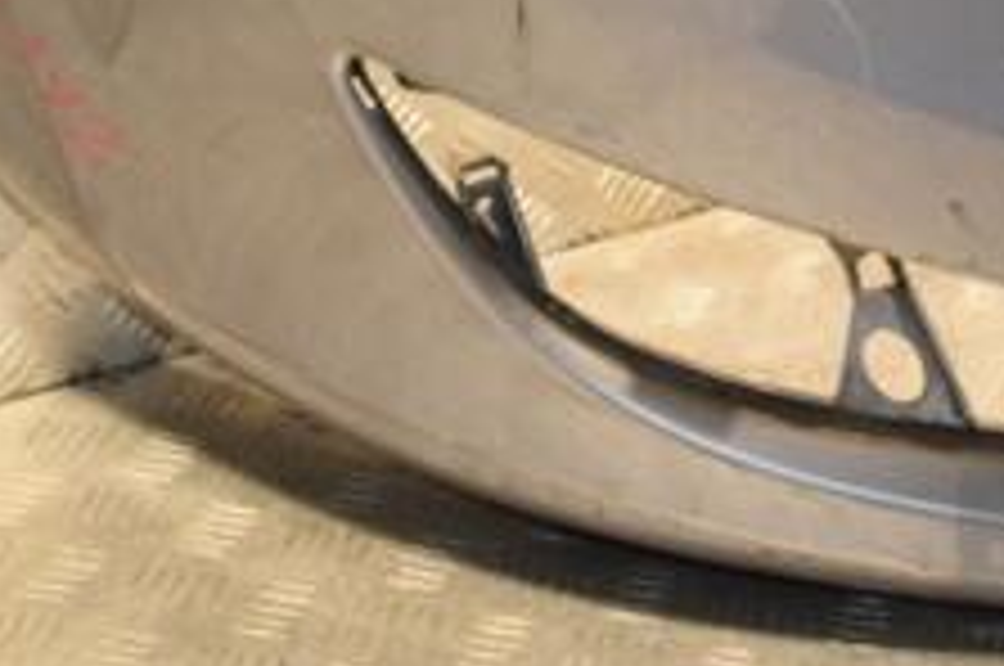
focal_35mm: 97
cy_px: -72
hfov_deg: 20.7
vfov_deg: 13.8
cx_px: 873
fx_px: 2701
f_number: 5
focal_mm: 24
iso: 800
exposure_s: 1/125
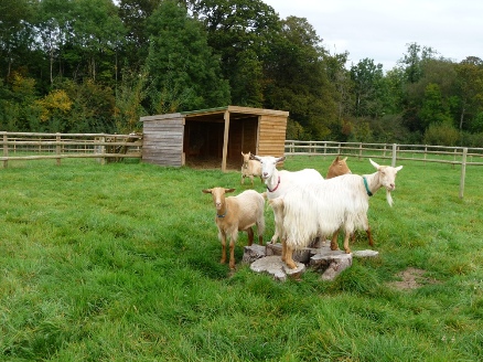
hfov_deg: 43.0
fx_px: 614
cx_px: 238
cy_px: 184
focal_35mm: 44
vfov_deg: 32.8
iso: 100
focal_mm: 7.1
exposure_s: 1/250
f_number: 4
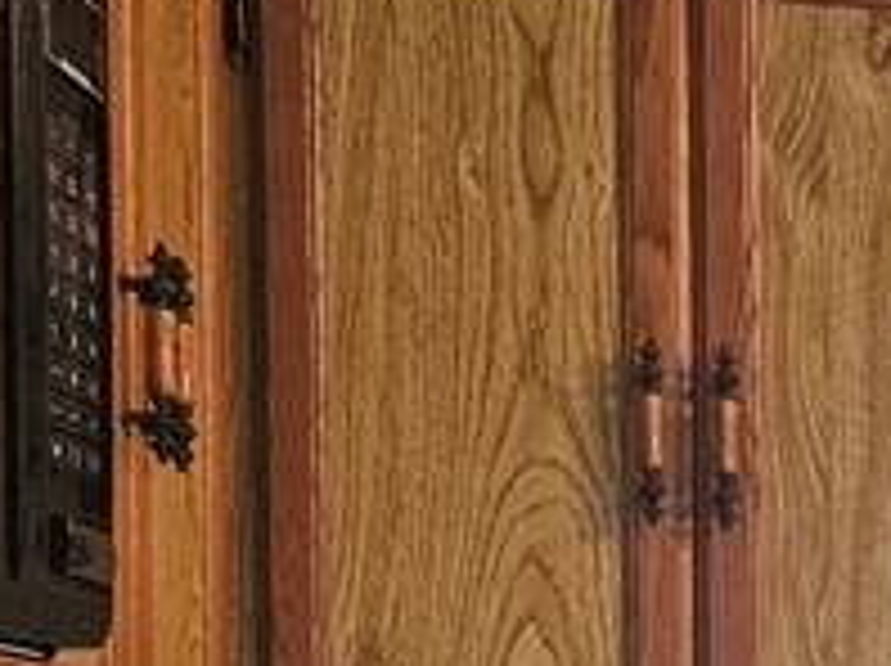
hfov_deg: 14.1
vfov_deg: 11.5
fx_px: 3059
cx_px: 1742
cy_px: 1192
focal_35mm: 119
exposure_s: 1/120
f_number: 1.8
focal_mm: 5.4
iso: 200
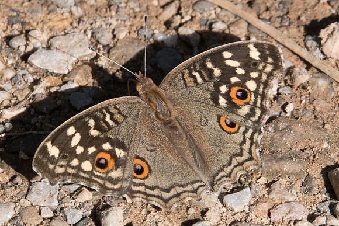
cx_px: 175
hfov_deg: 2.1
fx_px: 9279
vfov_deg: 1.4
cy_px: 114
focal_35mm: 985
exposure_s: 1/500
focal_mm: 400
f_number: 13
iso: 800
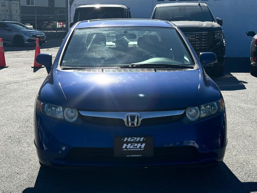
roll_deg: -0.1
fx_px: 356
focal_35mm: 48
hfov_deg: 39.7
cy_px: 96
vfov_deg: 30.3
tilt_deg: -7.8
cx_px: 128
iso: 100
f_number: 1.78
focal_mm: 6.76
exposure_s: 1/7143
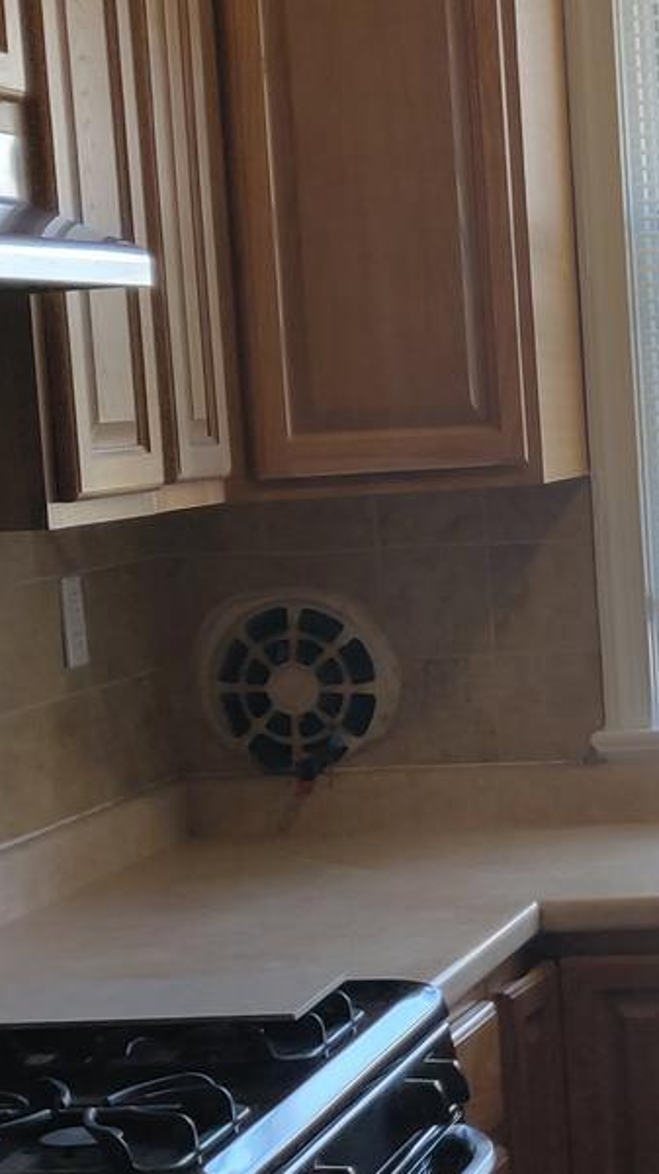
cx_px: 1077
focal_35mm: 93
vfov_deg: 22.8
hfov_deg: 12.2
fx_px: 2892
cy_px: 843
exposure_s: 1/100
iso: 125
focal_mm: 4.25
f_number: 1.7
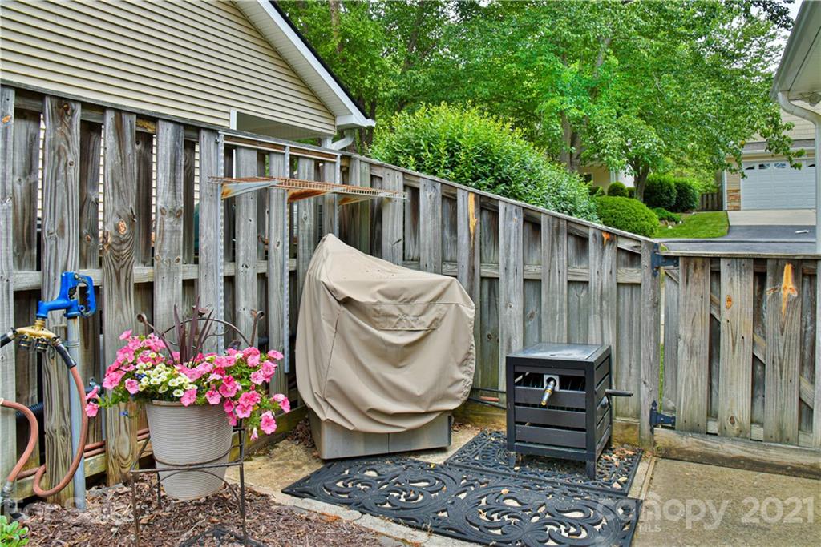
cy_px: 274
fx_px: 547
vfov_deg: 53.1
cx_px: 410
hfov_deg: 73.7
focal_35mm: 24
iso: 1600
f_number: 9
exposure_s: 1/320
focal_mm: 24
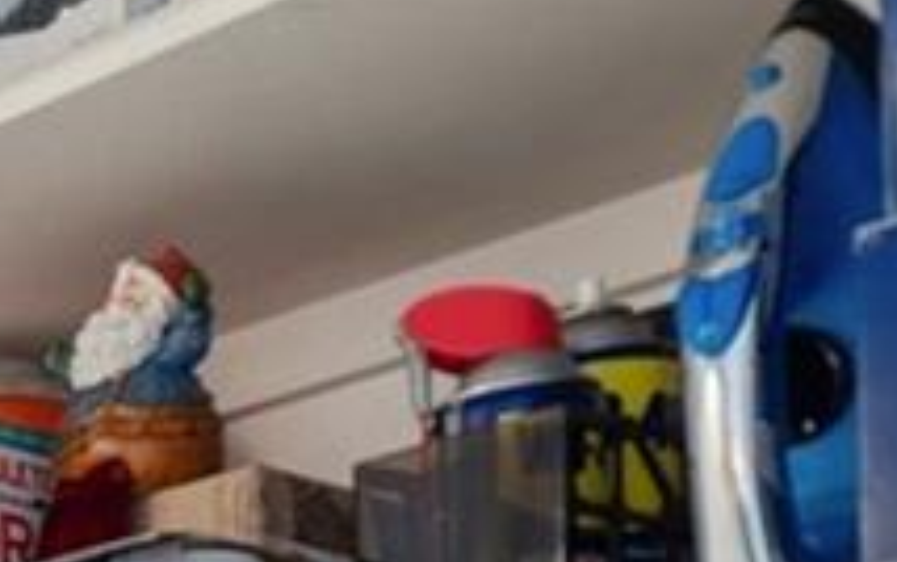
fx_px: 2984
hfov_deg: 12.7
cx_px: -1346
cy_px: 1430
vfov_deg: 9.4
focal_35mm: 122
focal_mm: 16
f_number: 4.5
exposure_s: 1
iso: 100
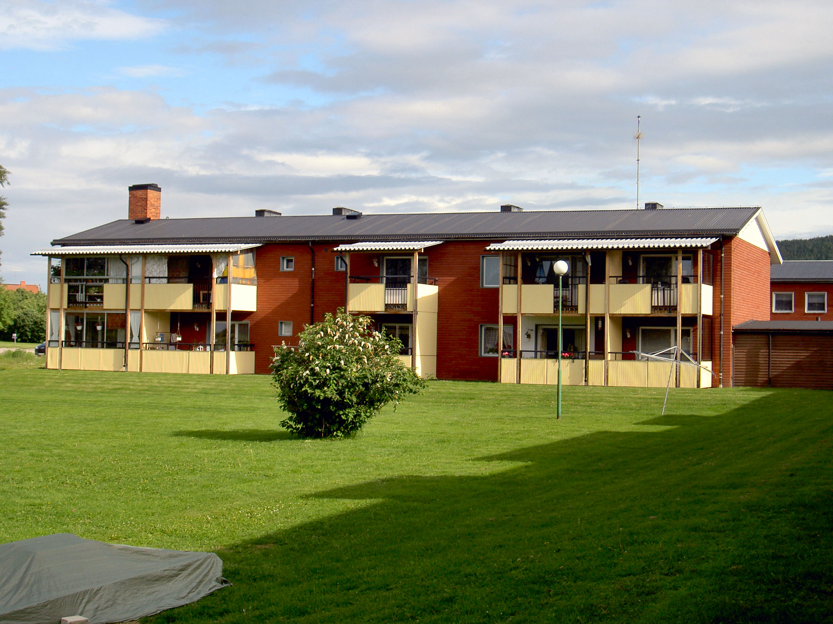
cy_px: 312
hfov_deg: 34.9
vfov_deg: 26.6
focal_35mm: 55
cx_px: 416
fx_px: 1324
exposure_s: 1/250
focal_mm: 11.3
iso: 100
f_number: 5.5
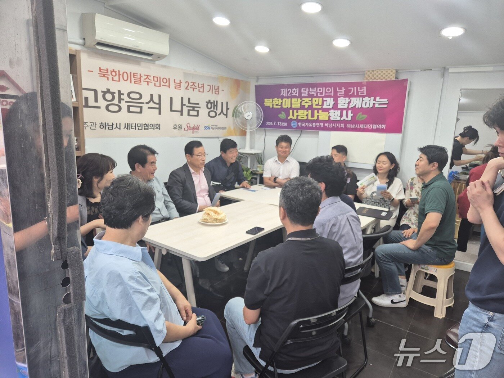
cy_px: 189
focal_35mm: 23
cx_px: 252
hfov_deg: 73.9
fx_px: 335
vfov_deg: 58.9
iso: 100
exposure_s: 1/120
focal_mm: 5.4
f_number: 1.8
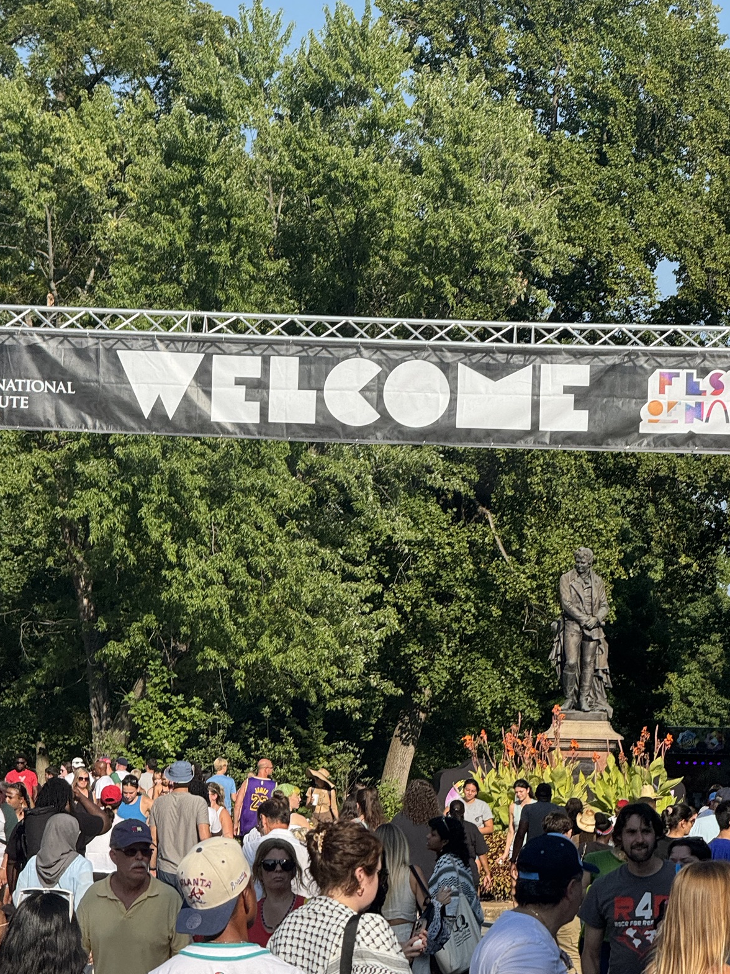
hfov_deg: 9.7
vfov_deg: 12.9
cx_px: 412
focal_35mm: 153
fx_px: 4304
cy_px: 551
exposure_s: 1/938
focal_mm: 15.66
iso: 50
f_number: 2.8
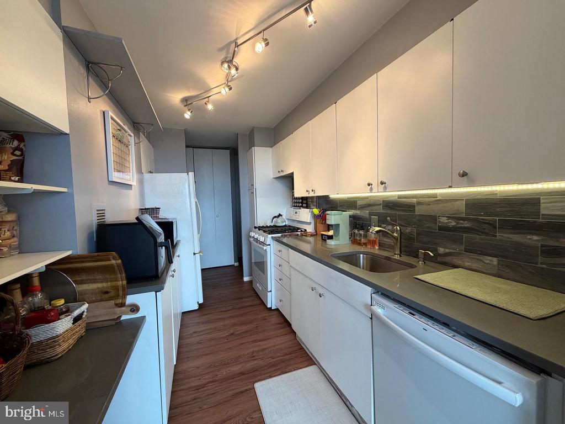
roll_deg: +1.3
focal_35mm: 14
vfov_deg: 85.7
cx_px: 282
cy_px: 212
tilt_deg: -3.0
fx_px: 229
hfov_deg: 102.1
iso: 250
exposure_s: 1/120
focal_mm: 2.22
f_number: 2.2
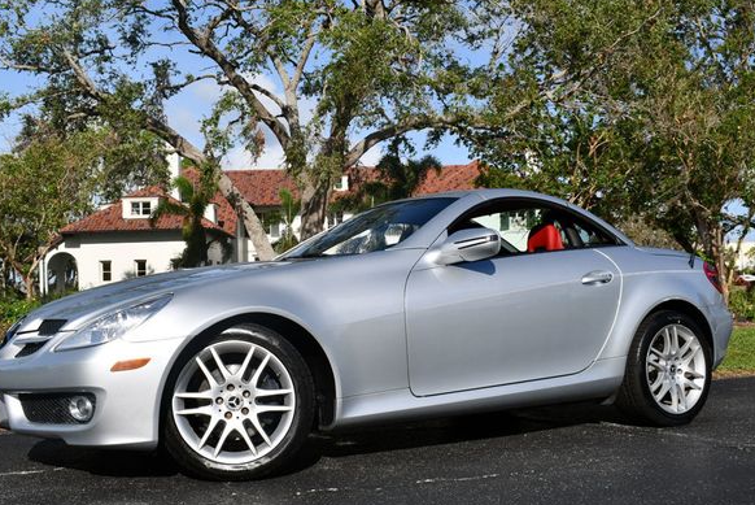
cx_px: 365
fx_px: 923
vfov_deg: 30.6
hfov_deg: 44.5
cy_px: 269
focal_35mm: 44
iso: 100
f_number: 10
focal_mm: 20
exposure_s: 1/400
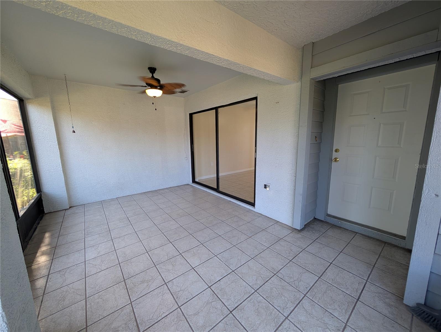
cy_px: 166
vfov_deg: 94.6
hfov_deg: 110.5
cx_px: 220
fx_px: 153
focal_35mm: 12
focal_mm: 2.02
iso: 56
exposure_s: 1/71.6
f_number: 1.7
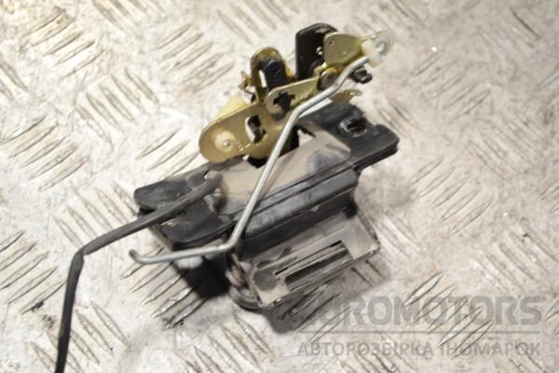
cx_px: 280
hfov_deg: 24.6
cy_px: 186
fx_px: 1281
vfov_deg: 16.6
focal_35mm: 82
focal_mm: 55
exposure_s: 1/30
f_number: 5.6
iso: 360
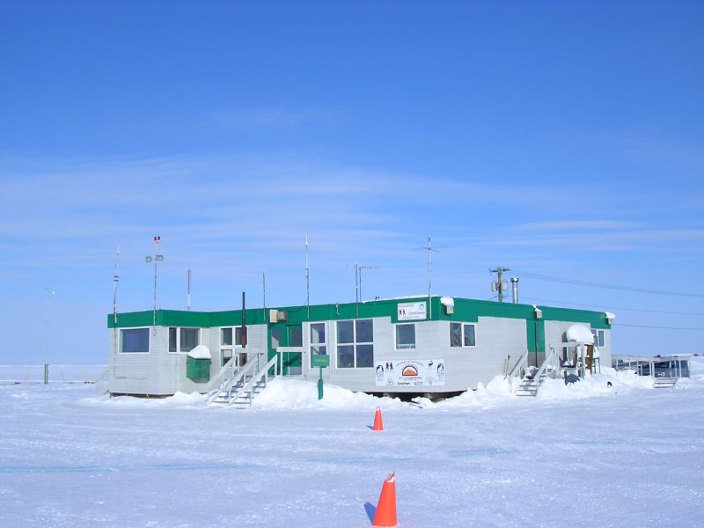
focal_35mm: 38
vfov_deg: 37.7
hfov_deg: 49.0
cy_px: 264
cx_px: 352
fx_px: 773
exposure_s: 1/638
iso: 100
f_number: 5.6
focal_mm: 5.8
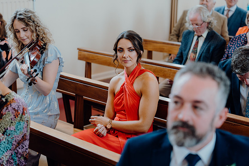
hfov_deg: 28.8
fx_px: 484
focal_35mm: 70
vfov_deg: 19.5
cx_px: 124
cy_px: 83
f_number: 2.8
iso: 800
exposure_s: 1/200
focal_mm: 70
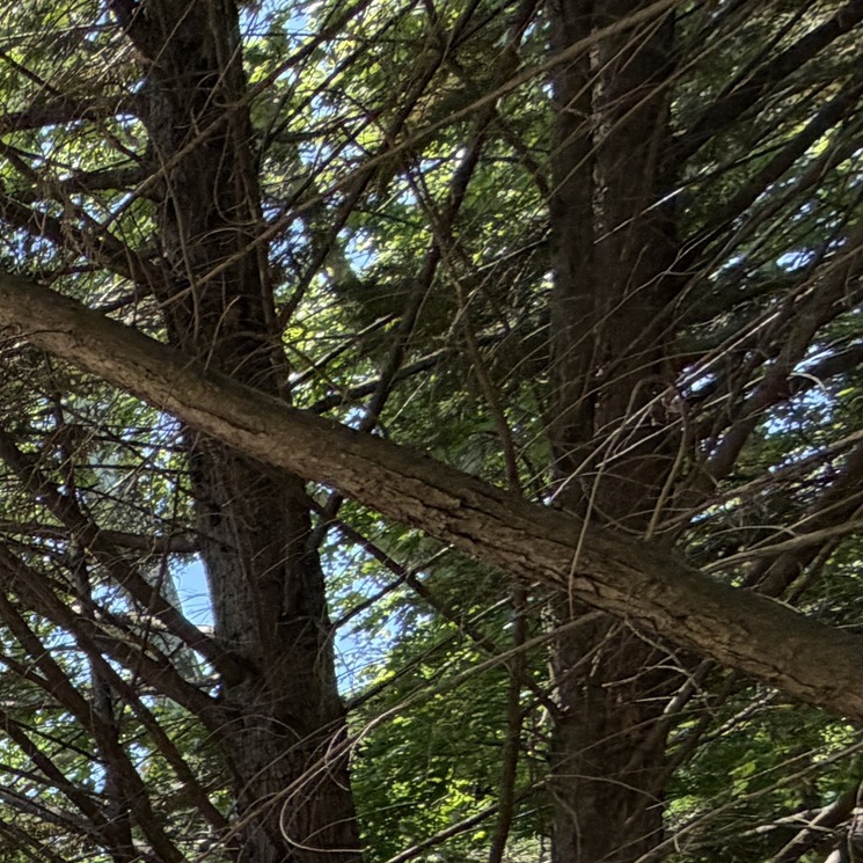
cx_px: -887
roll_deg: -0.7
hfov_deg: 18.9
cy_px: 1277
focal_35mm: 51
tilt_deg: +5.0
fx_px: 1438
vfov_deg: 25.5
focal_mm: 2.22
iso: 50
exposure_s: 1/376
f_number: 2.2
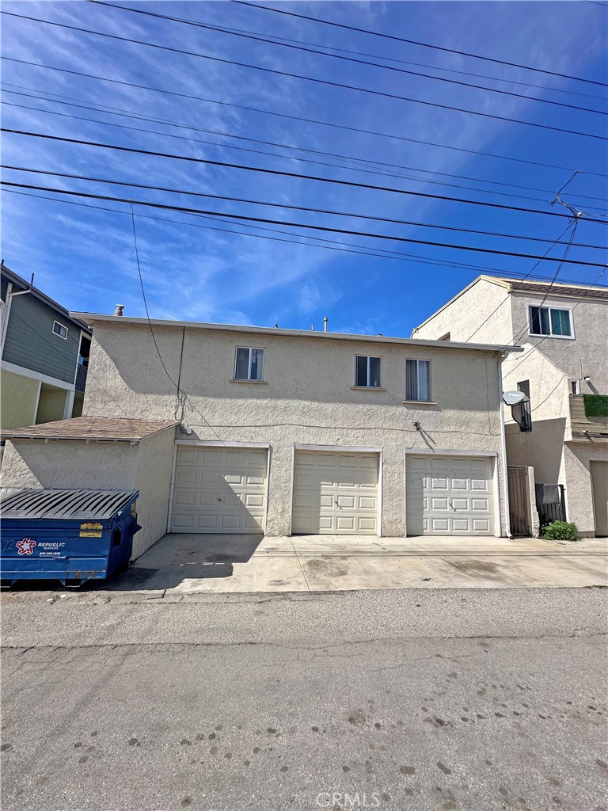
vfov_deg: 102.1
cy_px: 406
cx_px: 304
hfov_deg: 85.7
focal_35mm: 14
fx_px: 328
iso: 50
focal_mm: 2.22
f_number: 2.2
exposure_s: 1/2681
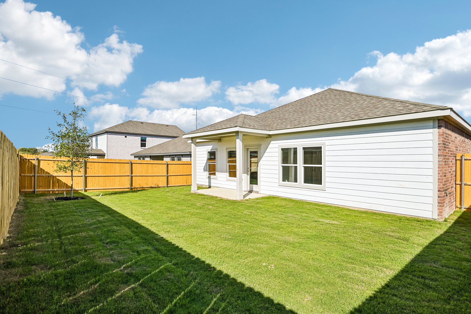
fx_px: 235
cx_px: 236
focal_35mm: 18
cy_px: 157
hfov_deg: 90.0
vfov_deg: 67.4
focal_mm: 18
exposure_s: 1/1600
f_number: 8
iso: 400
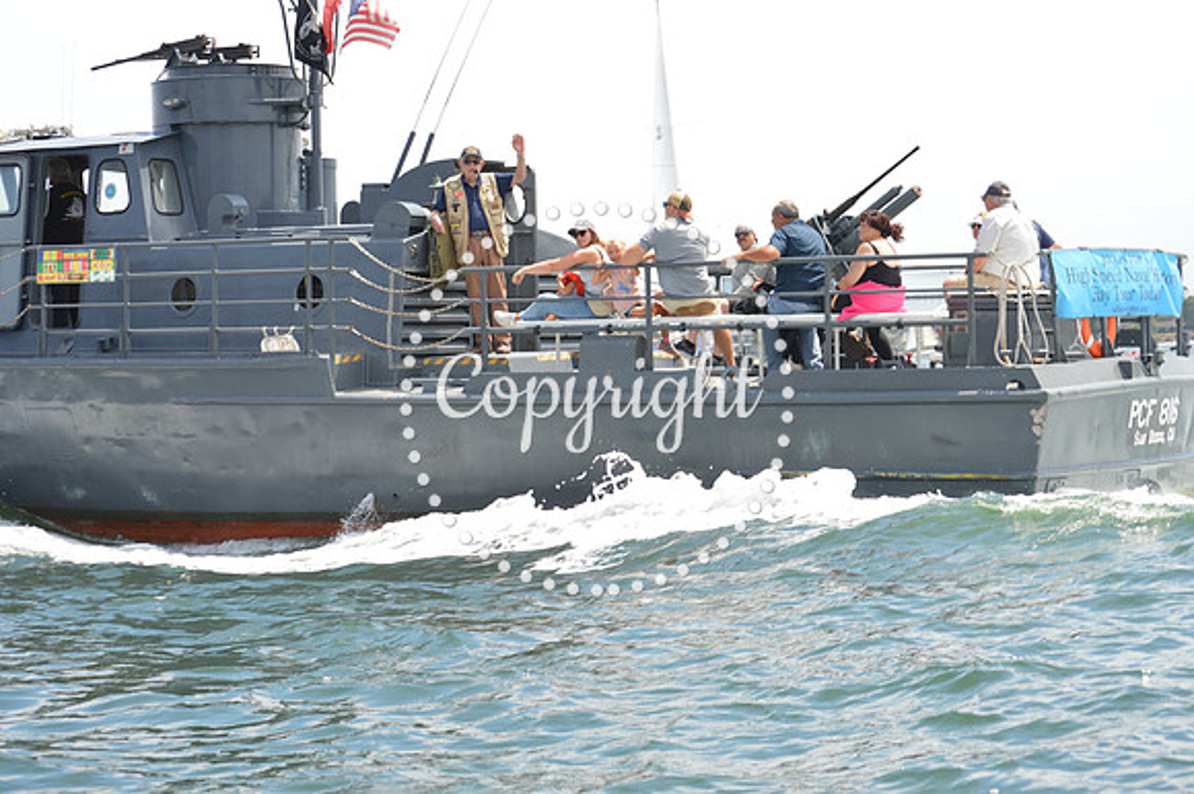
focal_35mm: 82
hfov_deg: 24.6
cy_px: 397
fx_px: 2735
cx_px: 597
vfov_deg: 16.5
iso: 100
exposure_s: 1/200
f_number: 9
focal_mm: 55
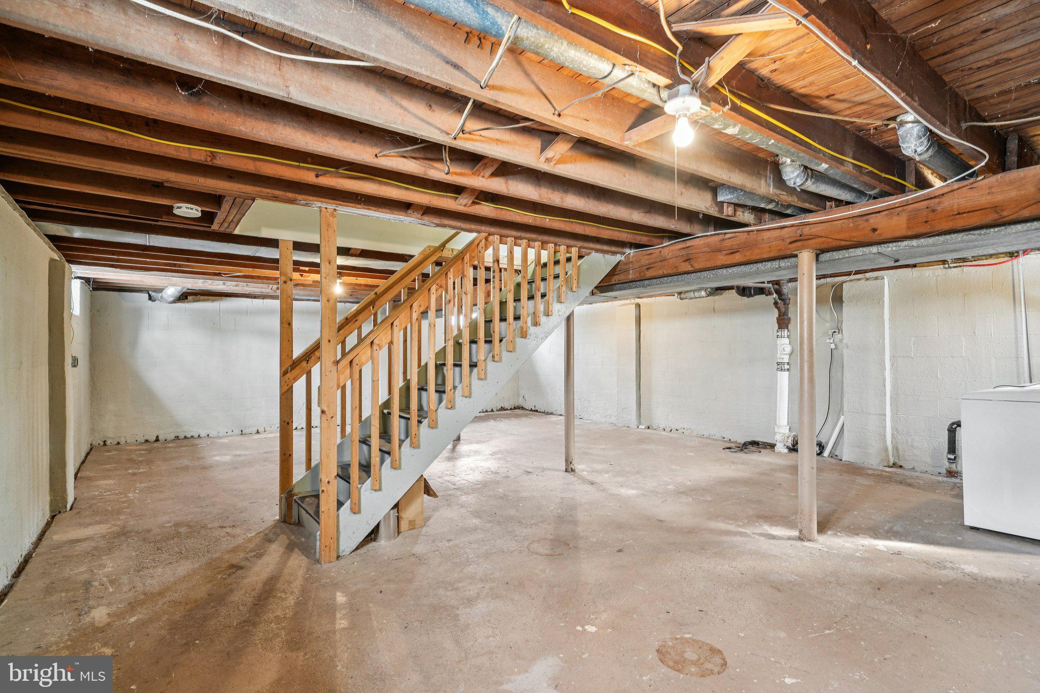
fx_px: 491
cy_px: 346
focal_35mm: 17
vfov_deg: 70.4
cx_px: 520
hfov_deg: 93.3
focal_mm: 17
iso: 400
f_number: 8
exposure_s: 1/2.5
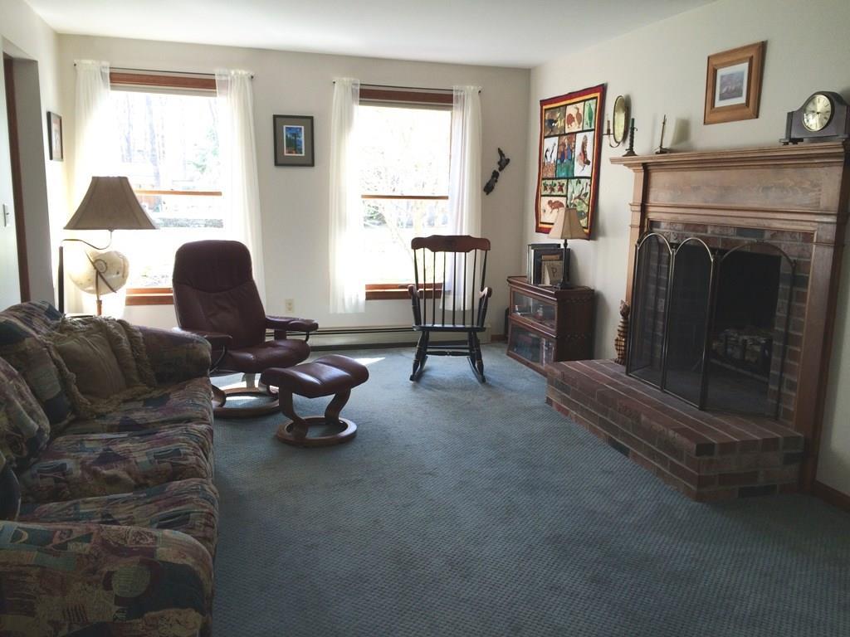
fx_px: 712
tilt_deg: -10.4
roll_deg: -0.3
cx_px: 425
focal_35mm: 29
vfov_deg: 48.2
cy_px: 318
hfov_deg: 61.7
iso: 40
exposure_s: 1/60
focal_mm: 4.15
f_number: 2.2
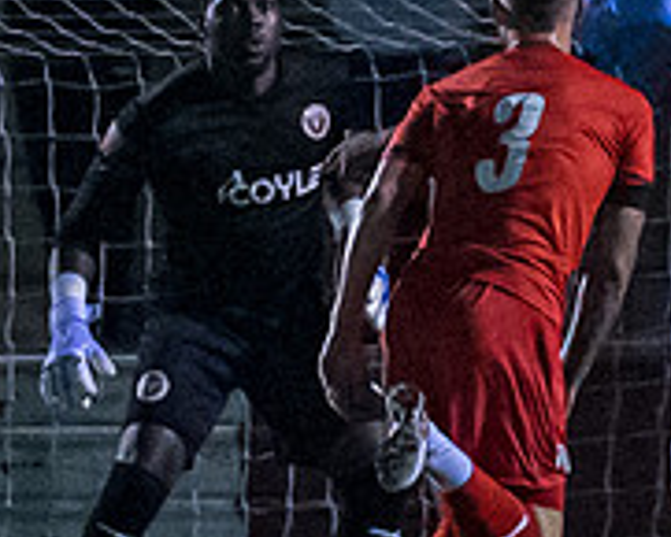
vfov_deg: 0.9
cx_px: 23
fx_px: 34911
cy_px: 485
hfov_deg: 1.1
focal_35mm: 1757
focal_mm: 220
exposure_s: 1/1000
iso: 8000
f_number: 4
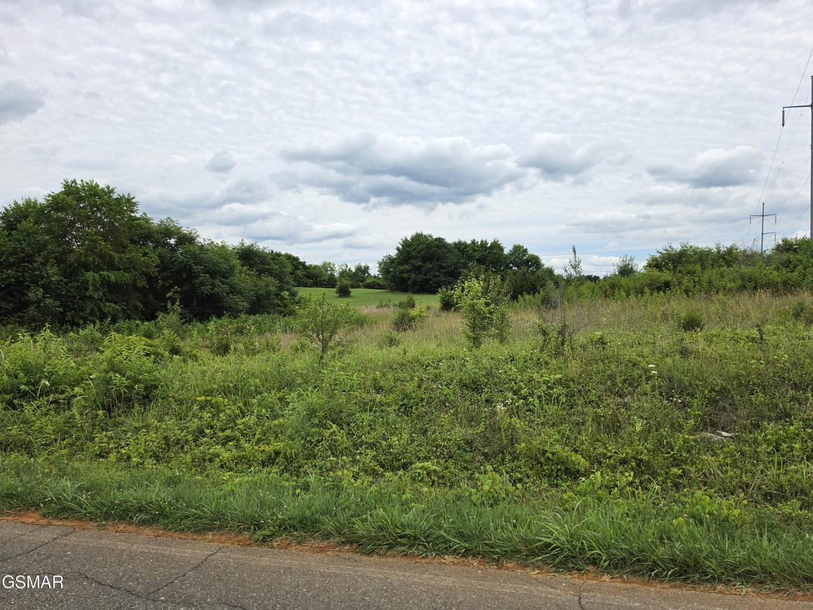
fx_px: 540
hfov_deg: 73.9
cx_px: 406
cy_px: 305
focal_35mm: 23
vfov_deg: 58.9
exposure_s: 1/7939
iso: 50
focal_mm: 6.5
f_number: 1.4
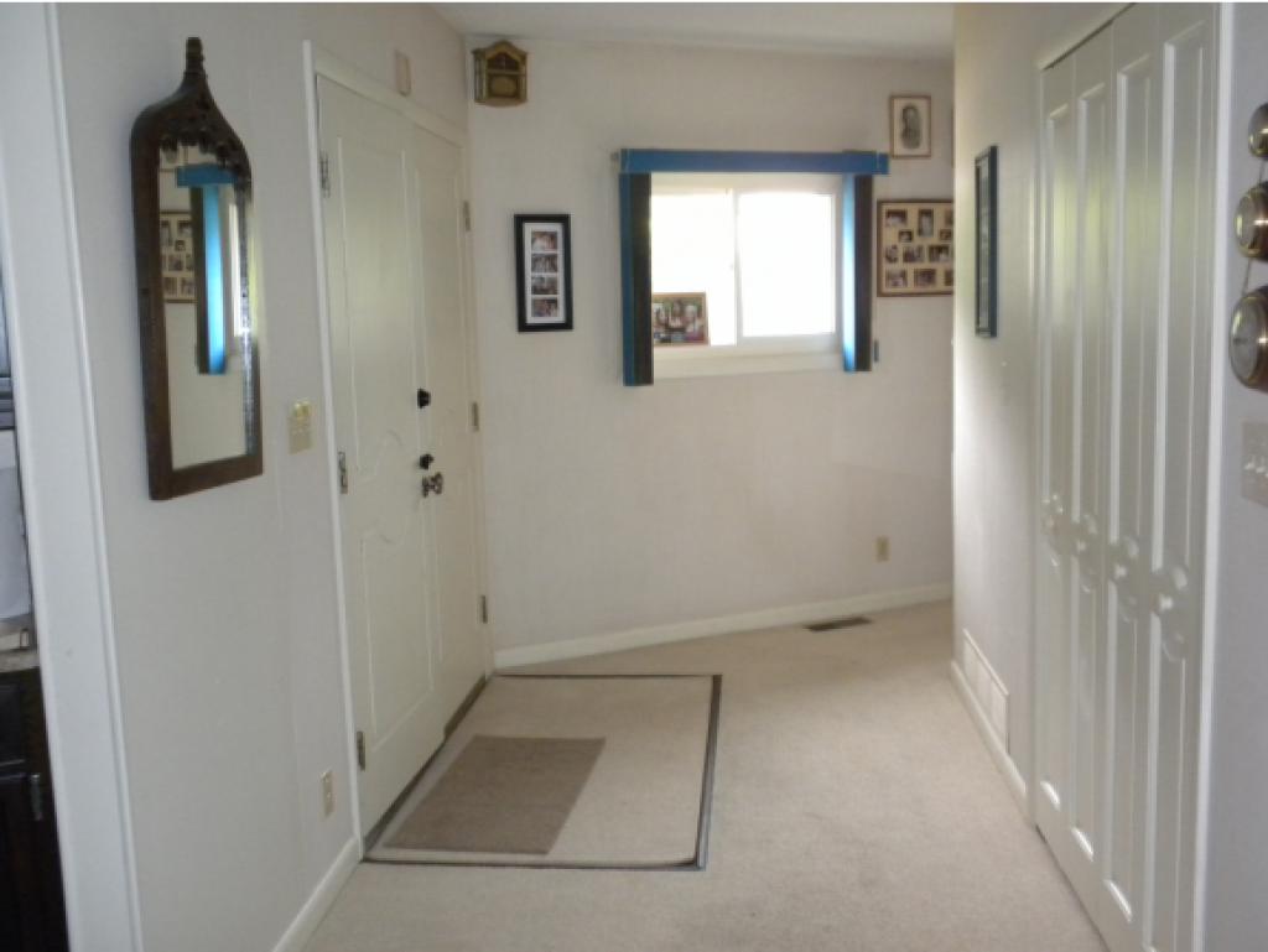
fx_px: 1356
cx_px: 634
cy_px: 476
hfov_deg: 50.1
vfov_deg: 38.7
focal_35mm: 37
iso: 400
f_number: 3.5
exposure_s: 1/31.2
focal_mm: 6.6
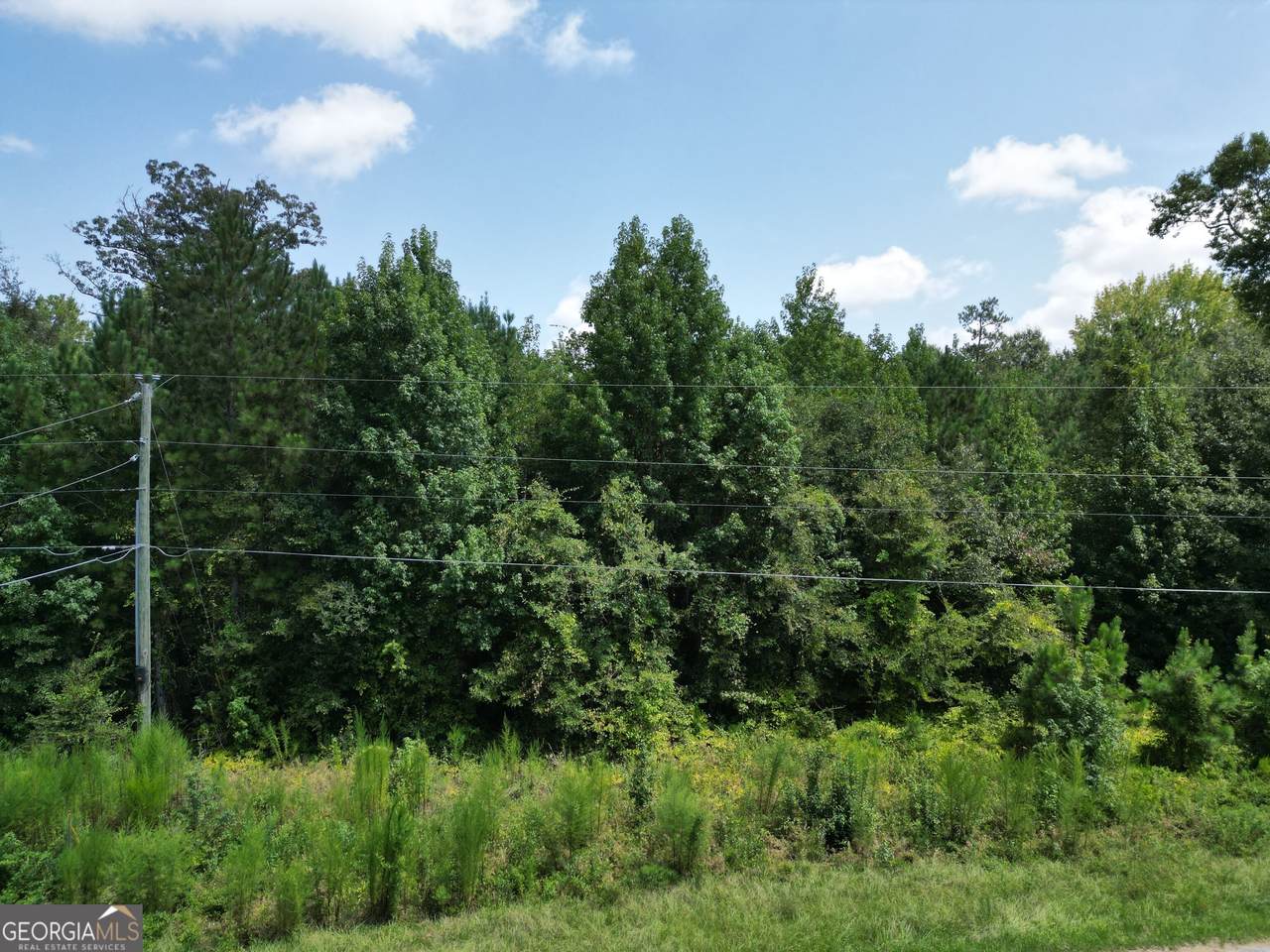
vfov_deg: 56.8
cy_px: 476
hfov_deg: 71.6
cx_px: 635
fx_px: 881
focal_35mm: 24
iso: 100
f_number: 1.7
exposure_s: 1/2000
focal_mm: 6.72
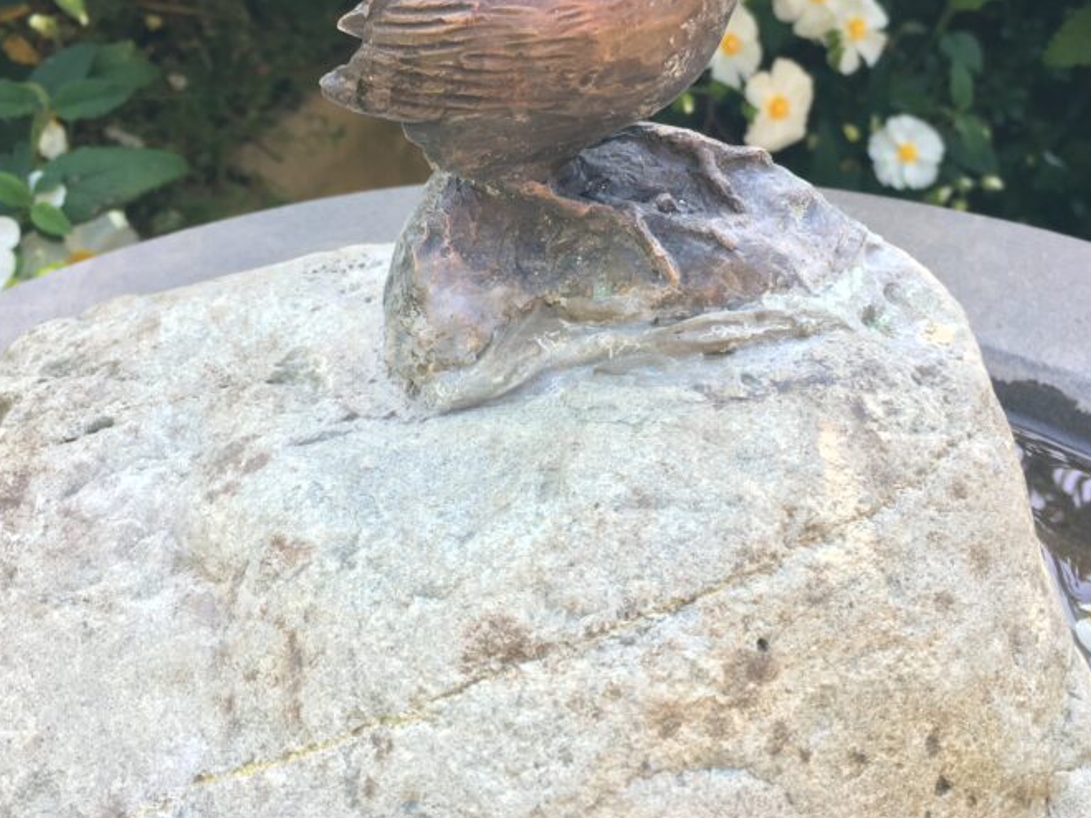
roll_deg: +1.3
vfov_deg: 31.8
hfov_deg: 42.1
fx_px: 1418
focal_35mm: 45
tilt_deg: -35.2
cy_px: 233
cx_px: 532
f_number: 2.2
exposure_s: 1/100
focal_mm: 4.15
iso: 32
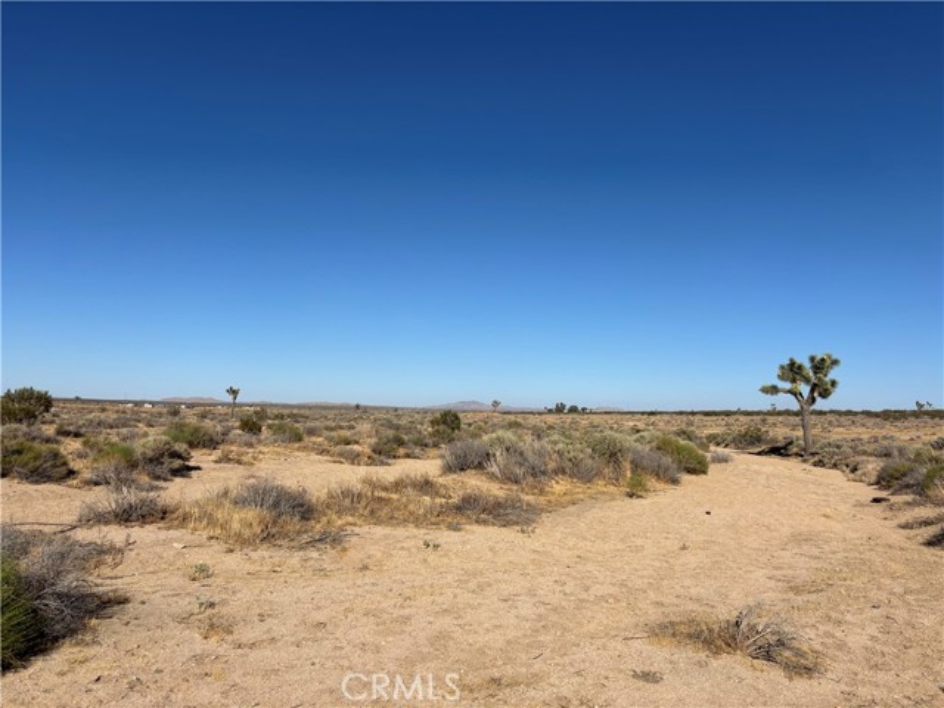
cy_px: 354
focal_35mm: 26
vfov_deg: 53.1
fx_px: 709
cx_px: 472
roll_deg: +0.5
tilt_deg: +3.9
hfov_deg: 67.3
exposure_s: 1/6329
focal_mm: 5.96
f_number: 1.6
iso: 50
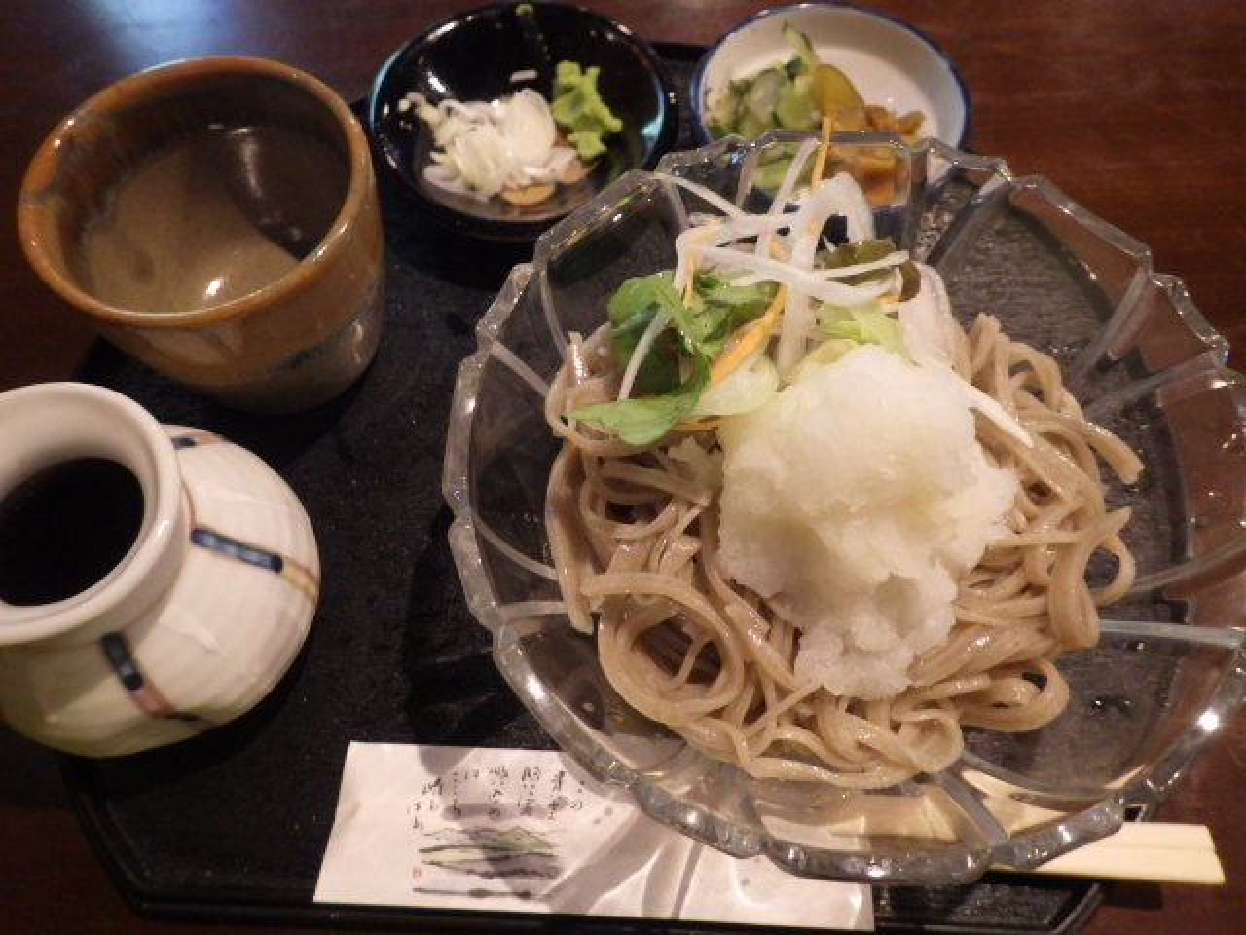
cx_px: 623
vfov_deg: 54.9
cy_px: 468
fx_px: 900
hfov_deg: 69.4
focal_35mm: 25
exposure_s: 1/45
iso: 800
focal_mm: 4.5
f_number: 2
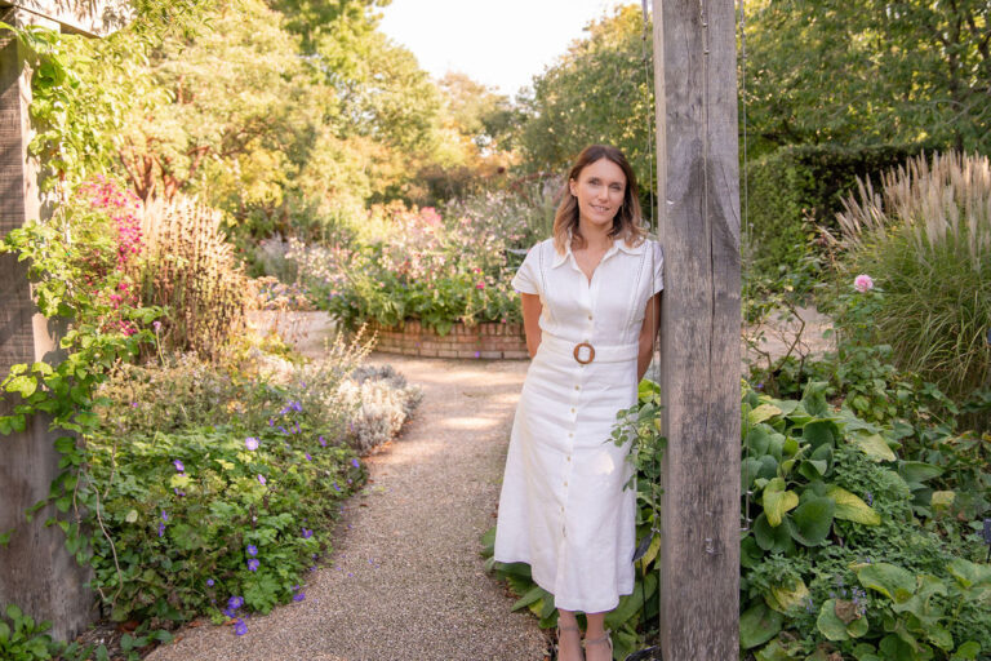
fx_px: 774
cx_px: 522
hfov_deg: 65.2
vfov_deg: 46.0
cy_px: 274
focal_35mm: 28
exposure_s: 1/500
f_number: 2.8
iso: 250
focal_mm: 24
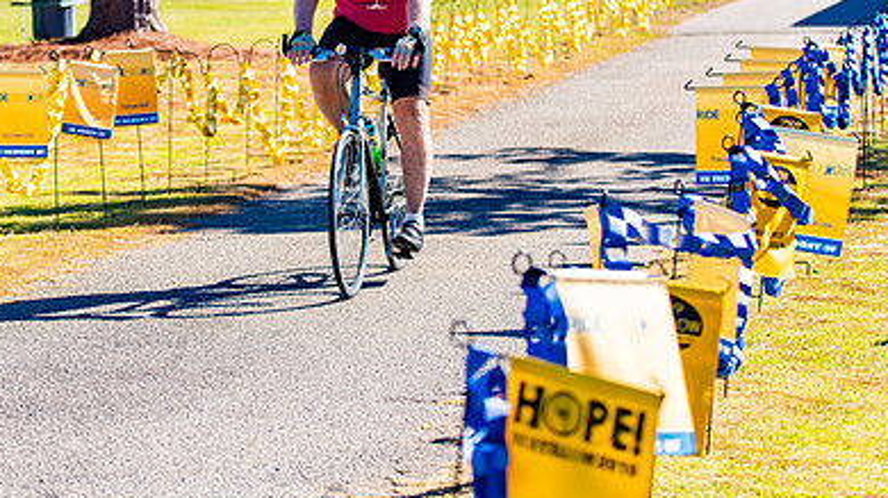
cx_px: 352
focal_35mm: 135
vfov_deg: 9.0
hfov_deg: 15.9
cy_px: 114
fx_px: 3177
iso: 100
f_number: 2.8
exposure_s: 1/1250
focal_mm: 70
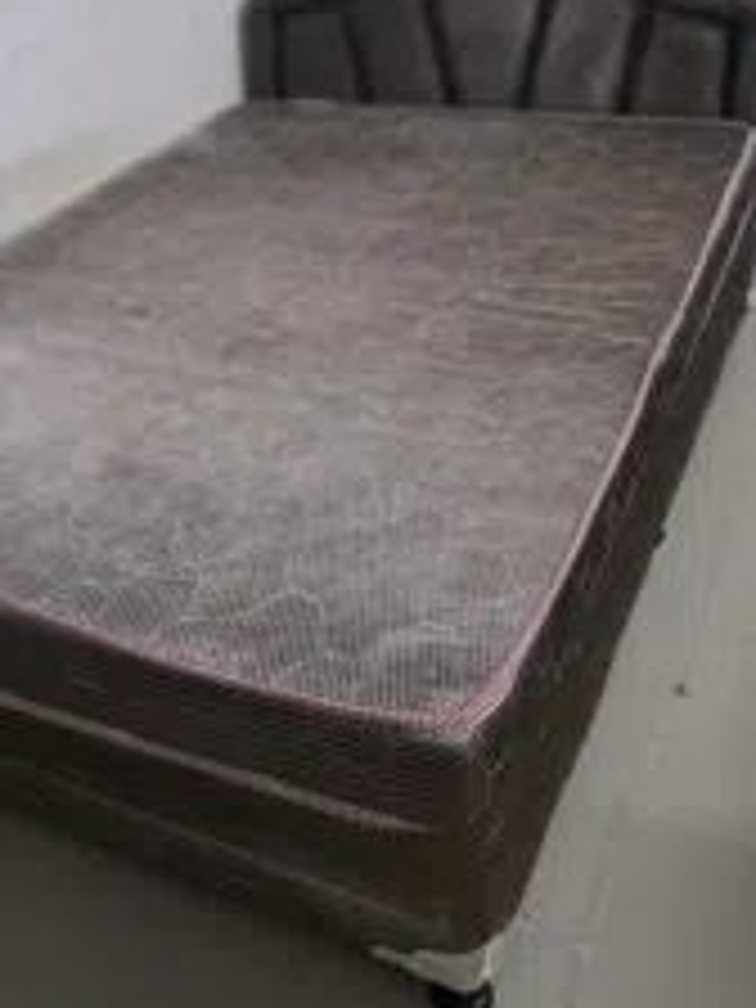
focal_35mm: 41
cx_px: 207
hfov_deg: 34.5
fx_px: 1194
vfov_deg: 44.8
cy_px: 302
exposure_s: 1/100
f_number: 1.7
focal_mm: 6.3
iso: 1600
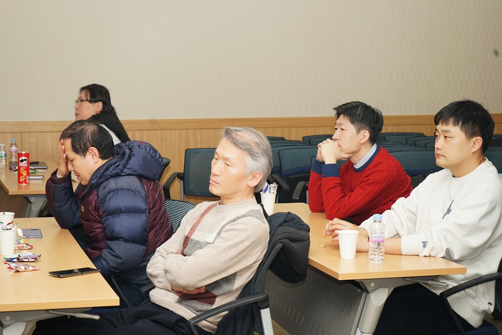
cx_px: 251
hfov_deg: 28.8
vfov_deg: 19.5
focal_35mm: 70
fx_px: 976
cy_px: 168
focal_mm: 70
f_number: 6.3
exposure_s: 1/100
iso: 400
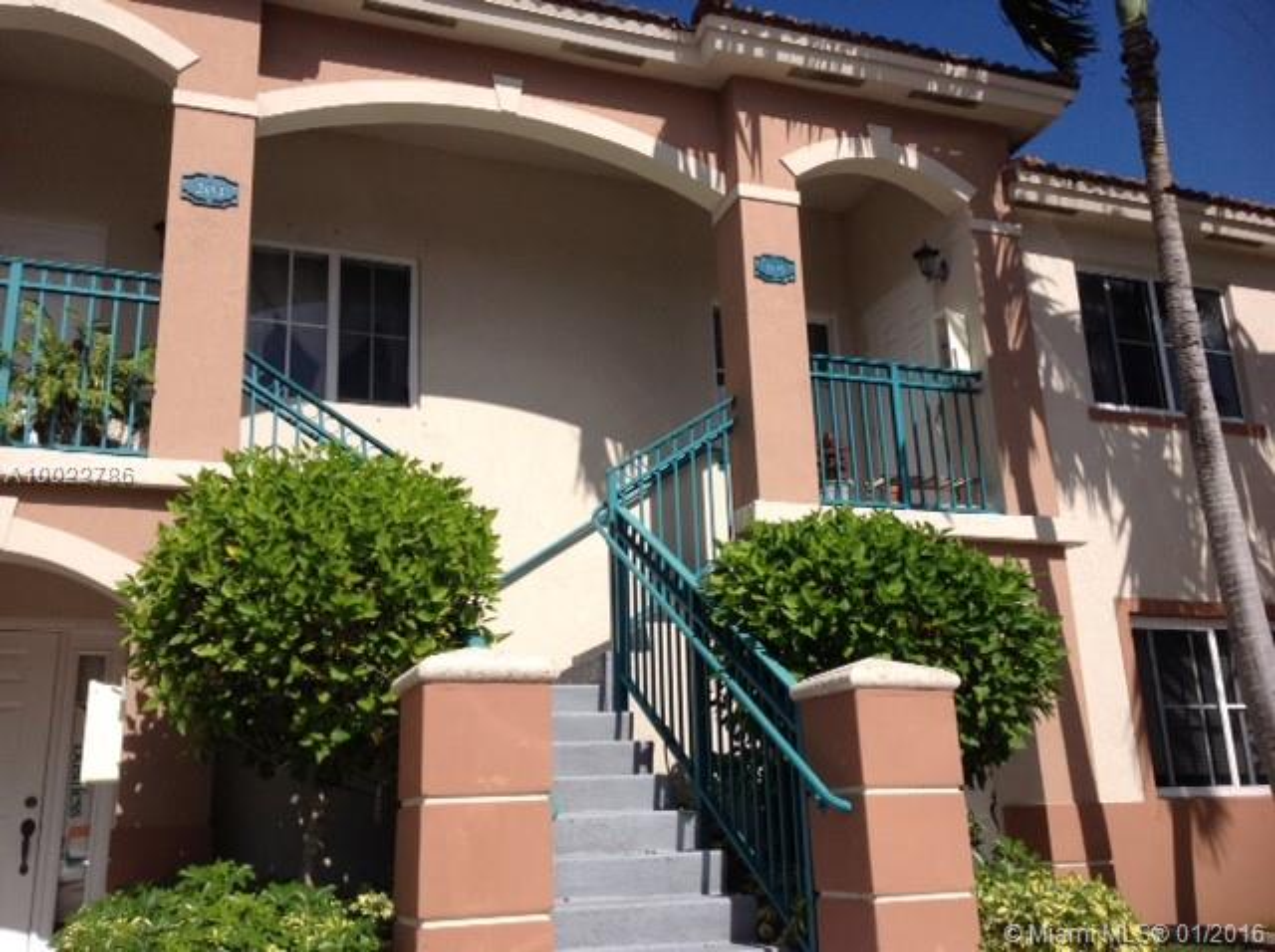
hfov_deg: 52.7
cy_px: 476
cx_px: 638
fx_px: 1287
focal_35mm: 35
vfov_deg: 40.6
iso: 50
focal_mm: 4.28
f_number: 2.4
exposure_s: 1/3030
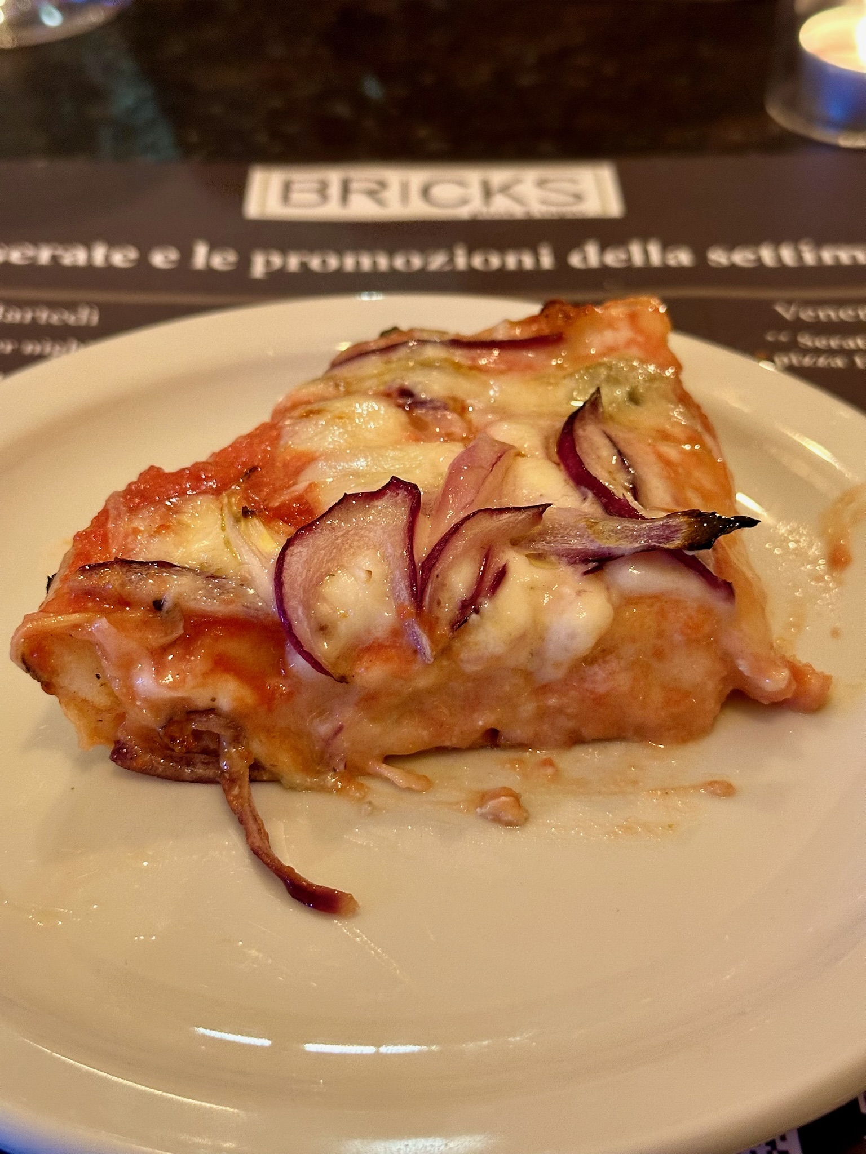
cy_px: 577
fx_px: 1601
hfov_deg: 30.3
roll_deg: +0.0
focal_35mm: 48
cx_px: 433
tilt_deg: -37.5
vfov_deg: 39.7
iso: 320
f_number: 1.78
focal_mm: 6.86
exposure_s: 1/33
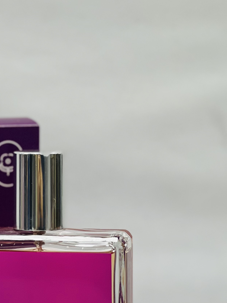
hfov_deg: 8.0
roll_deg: +0.1
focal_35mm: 186
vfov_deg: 10.6
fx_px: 1626
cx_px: 5
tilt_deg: -2.8
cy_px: 119
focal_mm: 9
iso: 125
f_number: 2.8
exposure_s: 1/100
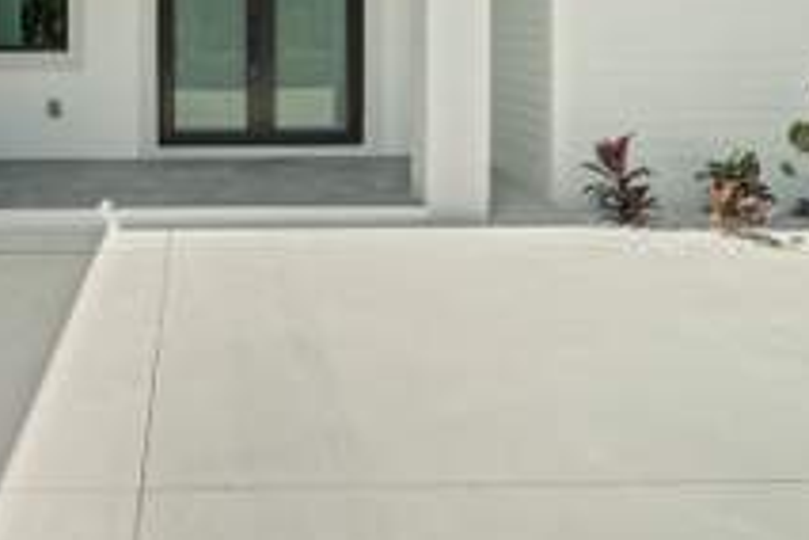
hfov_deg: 51.4
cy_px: 15
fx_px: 809
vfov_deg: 34.0
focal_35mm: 36
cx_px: 224
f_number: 6.3
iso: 320
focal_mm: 16
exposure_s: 1/400
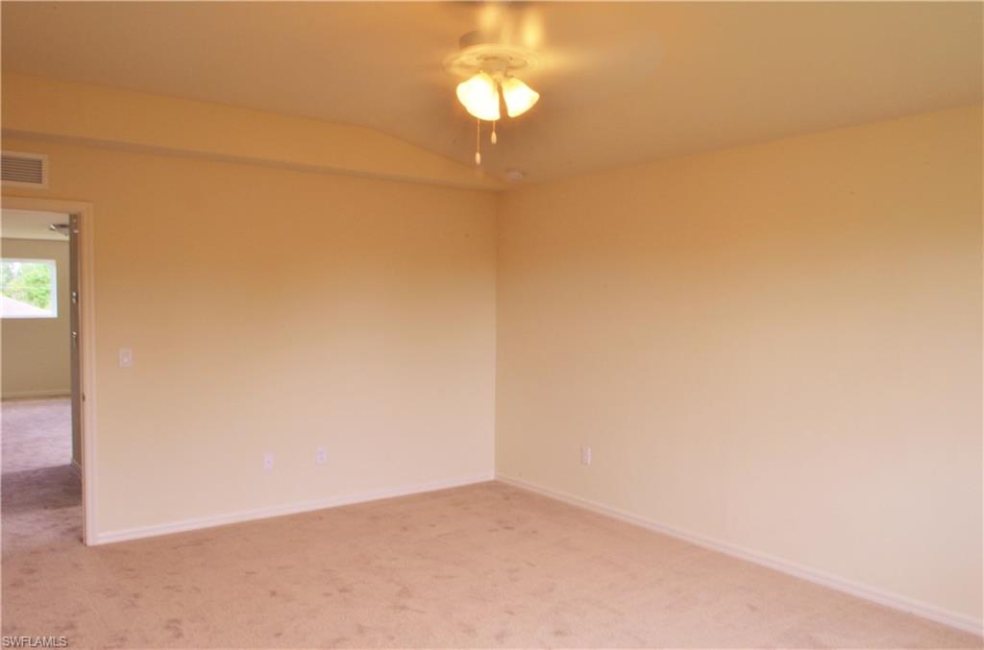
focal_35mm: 27
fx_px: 736
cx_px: 492
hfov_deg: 67.5
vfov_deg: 47.7
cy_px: 325
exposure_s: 1/5
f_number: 22
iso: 280
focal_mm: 18
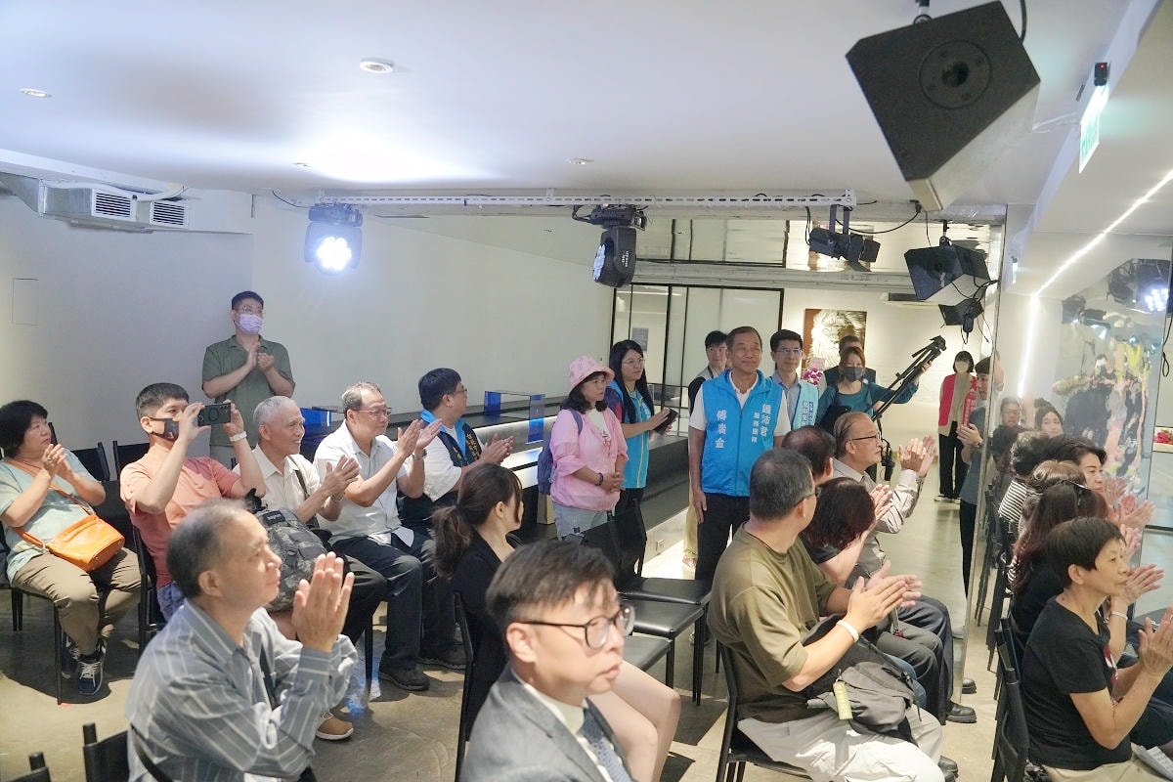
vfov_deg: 46.4
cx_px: 586
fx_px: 912
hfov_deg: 65.5
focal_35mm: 28
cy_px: 391
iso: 8000
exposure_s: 1/160
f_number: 4
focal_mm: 28
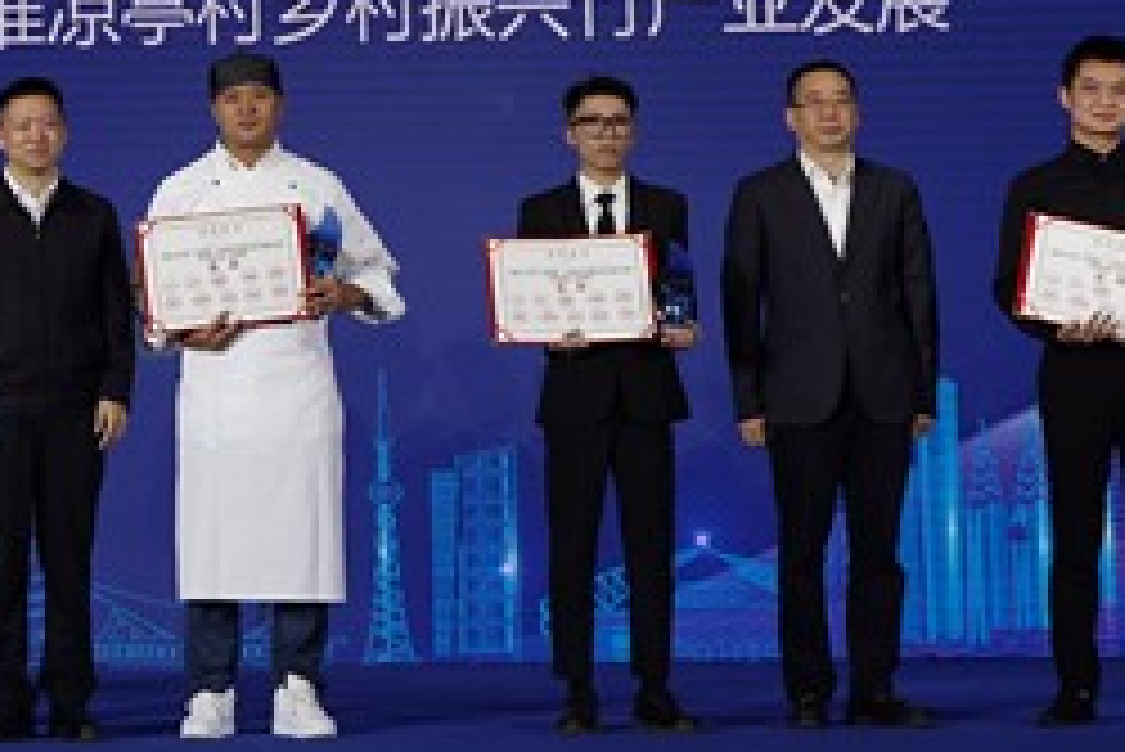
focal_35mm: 112
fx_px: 3502
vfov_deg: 12.2
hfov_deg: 17.8
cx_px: -27
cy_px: 142
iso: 160
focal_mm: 35
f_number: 3.5
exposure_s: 1/160
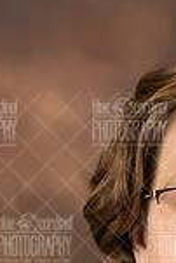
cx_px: 235
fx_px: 1522
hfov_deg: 6.6
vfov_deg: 9.7
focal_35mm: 208
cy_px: 354
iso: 500
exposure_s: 1/200
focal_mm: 70
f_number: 3.2
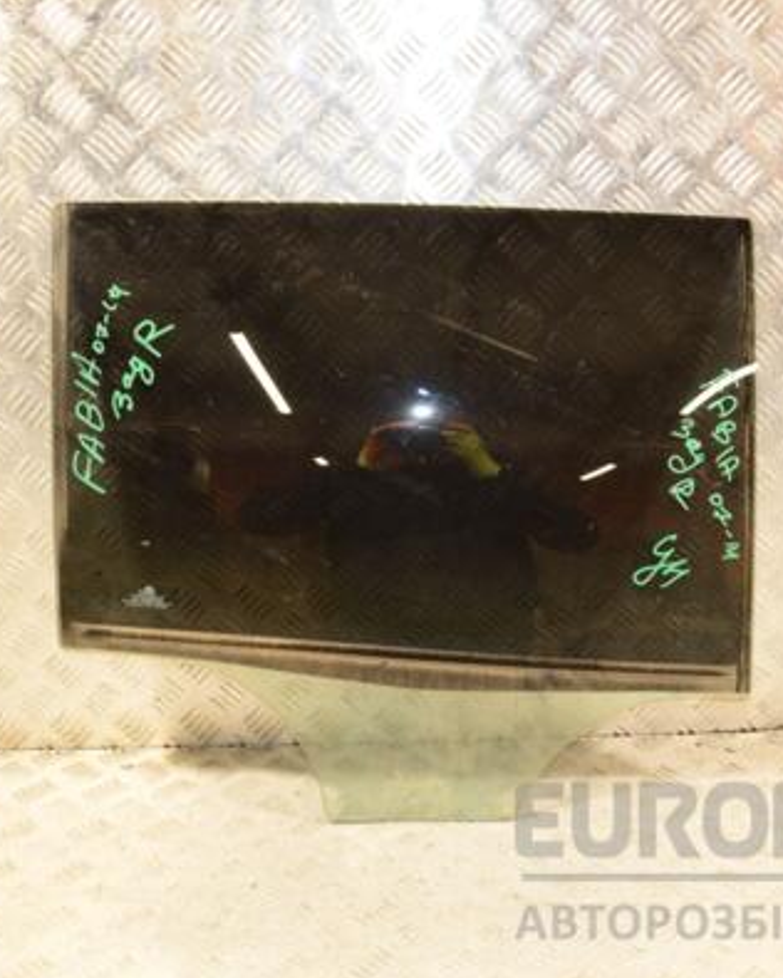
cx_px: 468
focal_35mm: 47
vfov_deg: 39.5
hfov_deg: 32.0
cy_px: 490
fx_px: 1361
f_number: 5
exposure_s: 1/100
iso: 800
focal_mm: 22
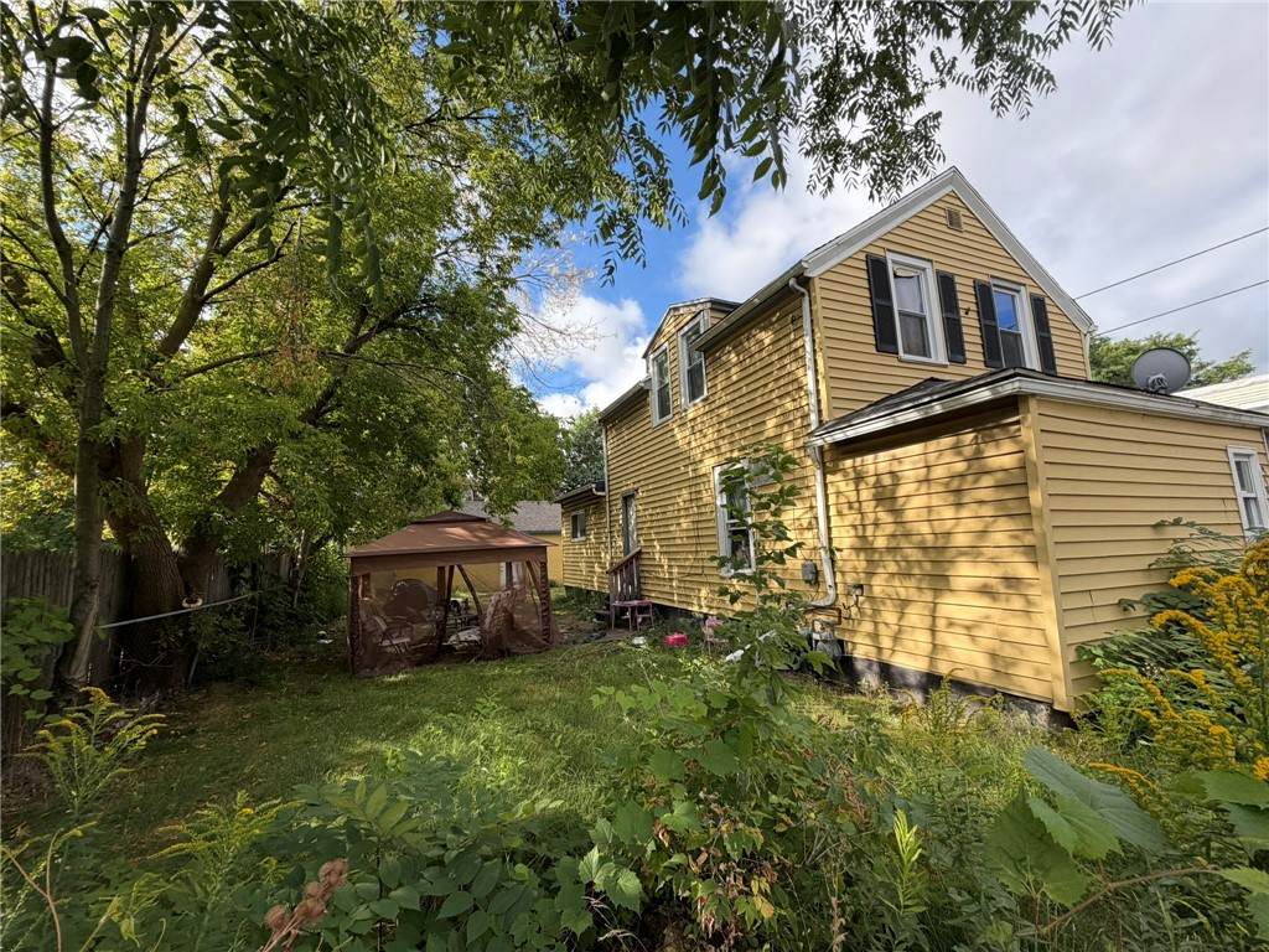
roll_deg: +1.6
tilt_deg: +8.2
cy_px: 476
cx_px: 634
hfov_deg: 102.1
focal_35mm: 14
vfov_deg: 85.7
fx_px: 513
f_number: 2.2
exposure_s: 1/527
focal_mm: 2.22
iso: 40
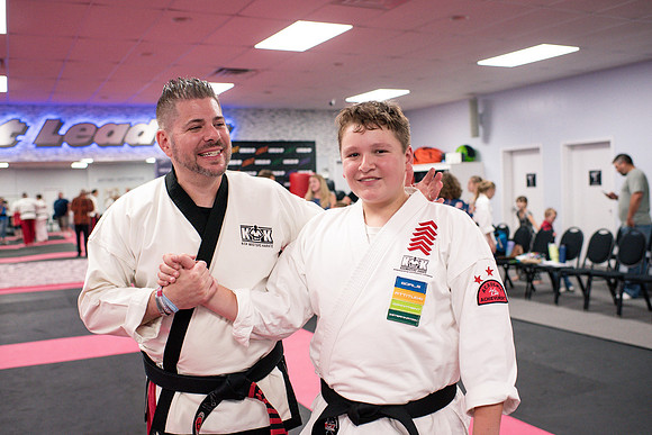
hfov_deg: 53.8
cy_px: 218
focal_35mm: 35
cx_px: 328
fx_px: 642
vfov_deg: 37.4
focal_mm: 35
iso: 3200
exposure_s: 1/400
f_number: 3.2
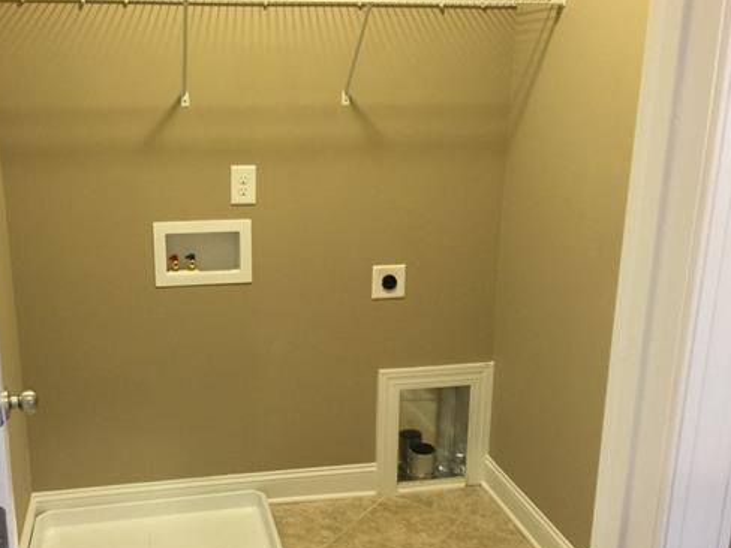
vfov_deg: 37.7
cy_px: 305
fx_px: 802
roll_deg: -0.1
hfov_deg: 48.5
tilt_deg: -15.1
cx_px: 276
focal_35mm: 38
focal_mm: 4.15
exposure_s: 1/15
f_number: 2.2
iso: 80
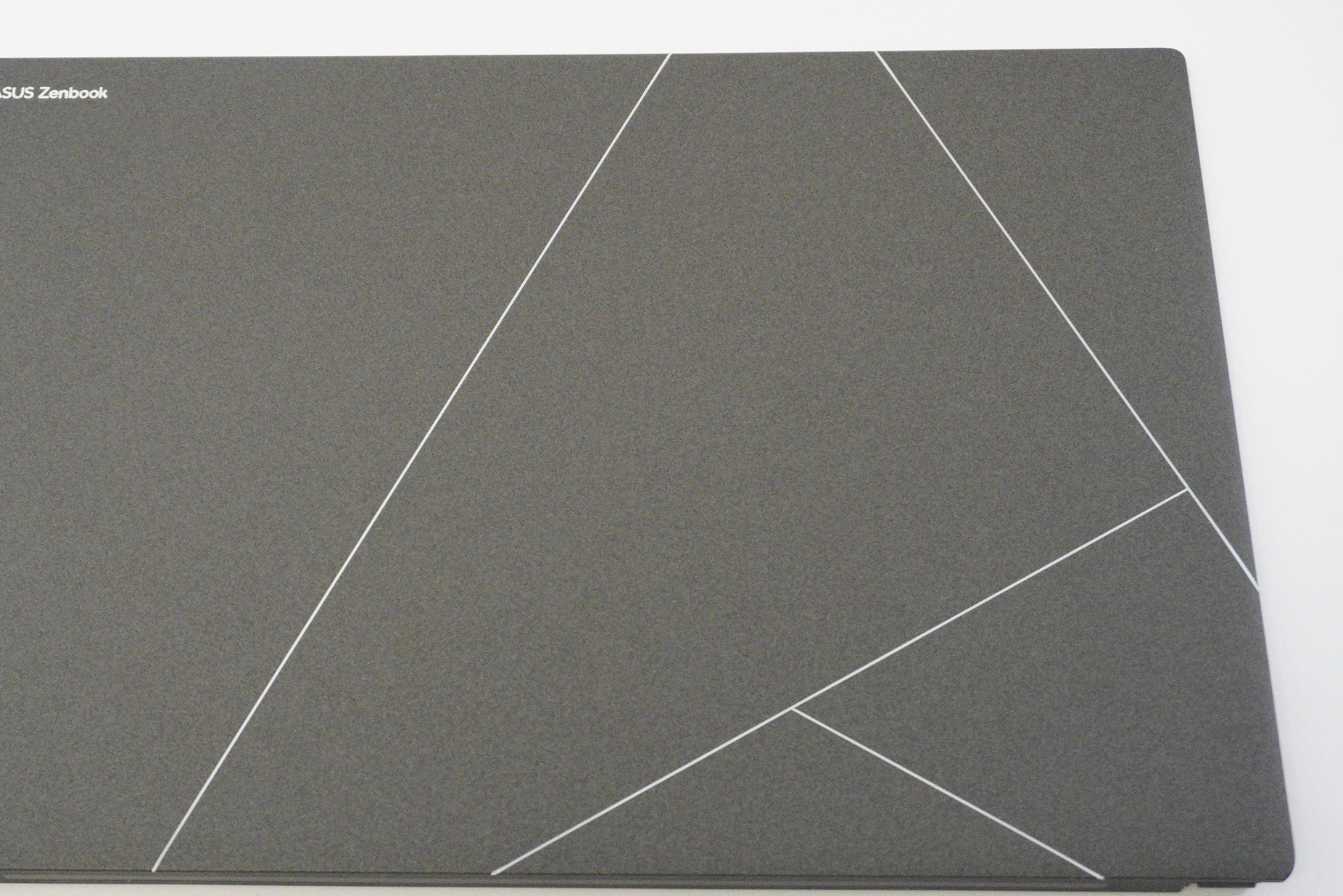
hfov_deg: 34.0
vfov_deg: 23.1
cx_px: 529
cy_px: 456
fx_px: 2189
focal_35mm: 59
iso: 5000
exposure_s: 1/250
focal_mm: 29
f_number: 5.6
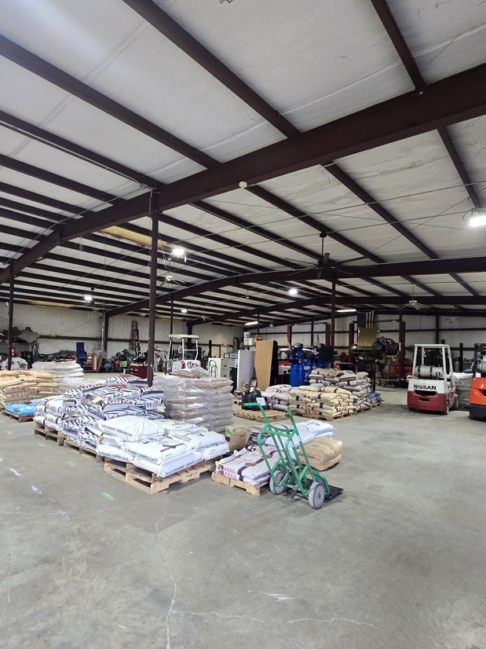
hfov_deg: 74.5
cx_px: 221
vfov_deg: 90.9
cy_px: 348
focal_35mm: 17
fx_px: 318
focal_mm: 2.2
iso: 160
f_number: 2.2
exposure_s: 1/60
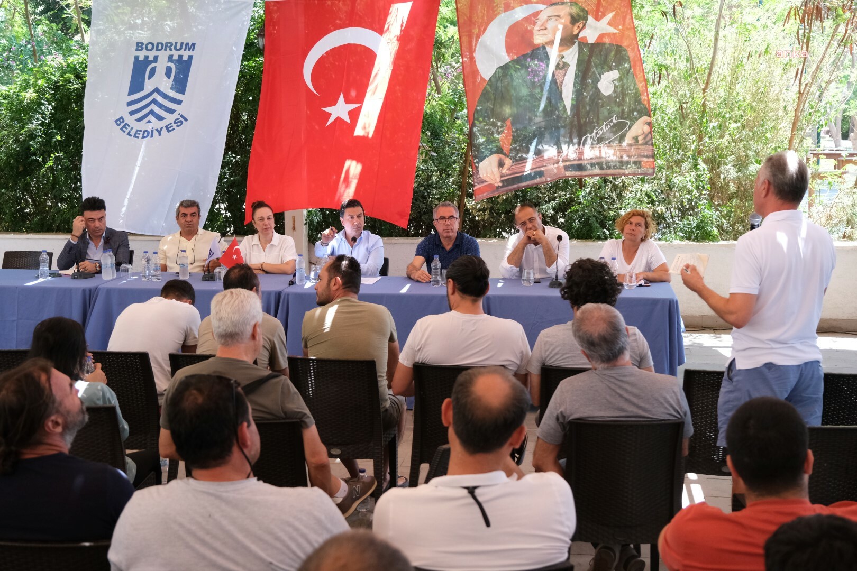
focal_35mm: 46
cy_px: 286
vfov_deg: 29.2
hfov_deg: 42.7
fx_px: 1095
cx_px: 428
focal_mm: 30.8
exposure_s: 1/640
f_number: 4
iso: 1600
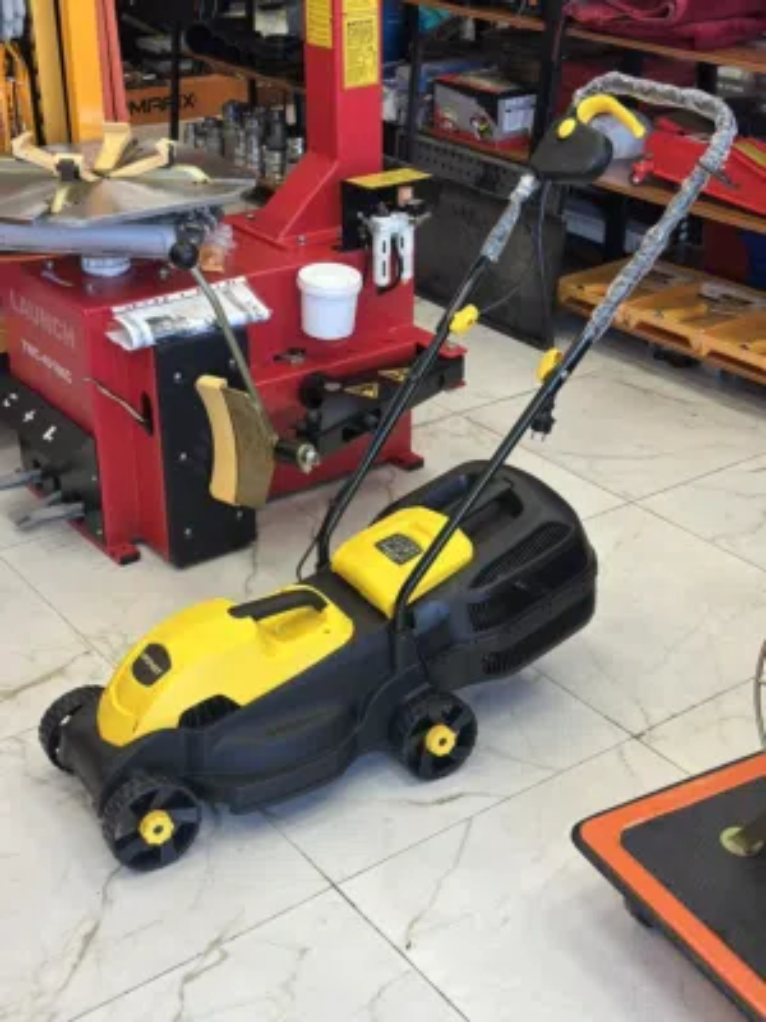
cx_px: 383
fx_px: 1416
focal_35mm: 48
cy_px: 511
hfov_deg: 30.3
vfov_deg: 39.7
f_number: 1.78
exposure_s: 1/252
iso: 80
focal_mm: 6.86
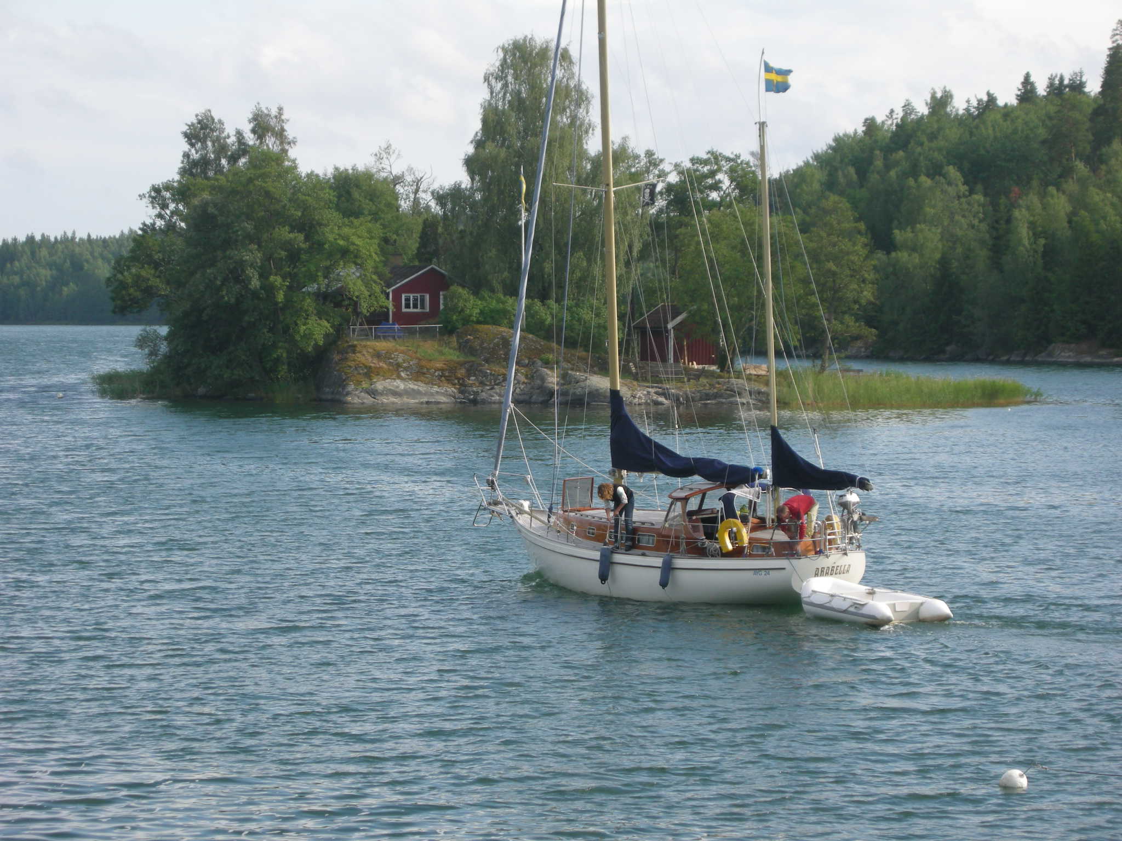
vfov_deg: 11.8
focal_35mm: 126
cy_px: 420
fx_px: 4084
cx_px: 561
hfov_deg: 15.6
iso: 64
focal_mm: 26.3
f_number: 5.3
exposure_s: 1/176
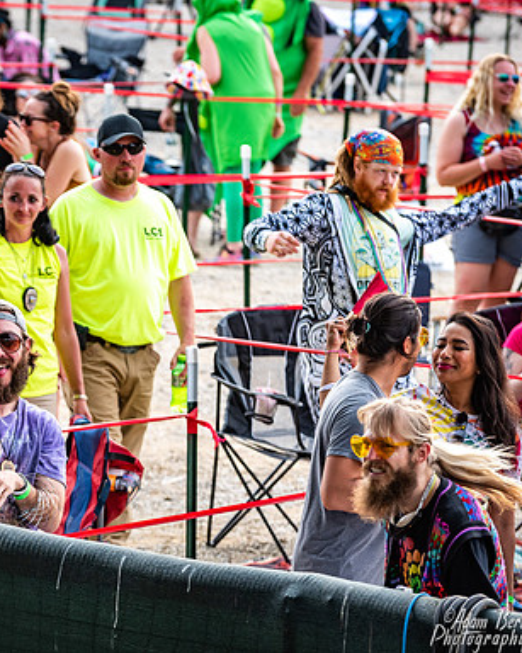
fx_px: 6356
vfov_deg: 5.9
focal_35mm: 329
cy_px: 379
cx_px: -18
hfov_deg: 4.7
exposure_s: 1/320
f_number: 5.6
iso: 800
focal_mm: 200
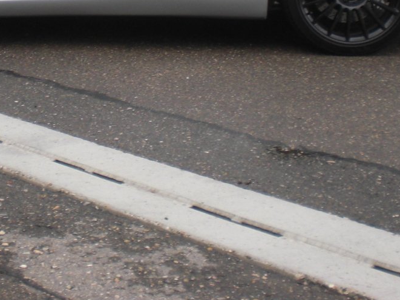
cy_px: -48
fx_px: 1063
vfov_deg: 15.5
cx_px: 113
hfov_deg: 21.2
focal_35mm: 92
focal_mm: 6.3
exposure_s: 1/160
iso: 64
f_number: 3.1
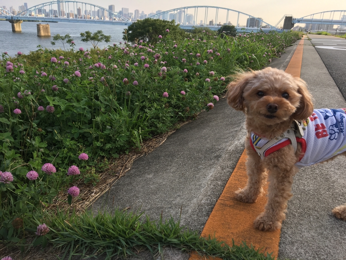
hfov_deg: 61.7
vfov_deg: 48.2
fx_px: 290
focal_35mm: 29
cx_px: 173
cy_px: 130
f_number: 2.2
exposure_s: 1/434
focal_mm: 4.15
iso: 25
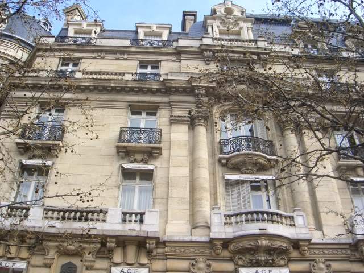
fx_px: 410
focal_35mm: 39
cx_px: 182
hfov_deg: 47.9
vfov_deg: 36.8
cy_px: 136
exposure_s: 1/100
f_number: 4.8
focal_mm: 8
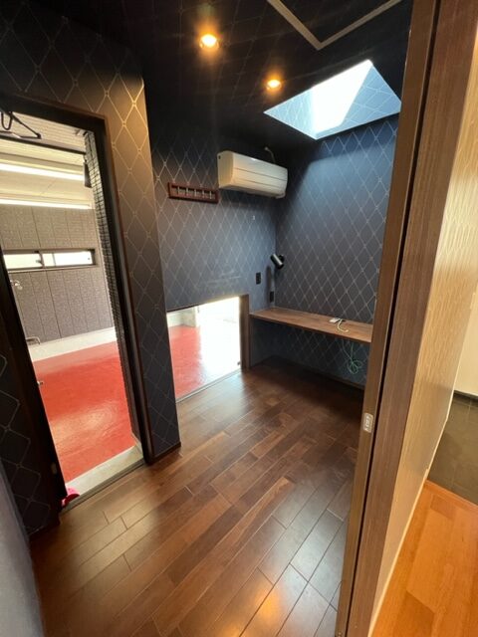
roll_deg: +1.5
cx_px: 239
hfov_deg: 89.9
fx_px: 239
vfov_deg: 106.2
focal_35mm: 13
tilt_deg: -14.6
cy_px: 318
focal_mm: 1.57
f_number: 1.8
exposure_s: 1/60
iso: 200
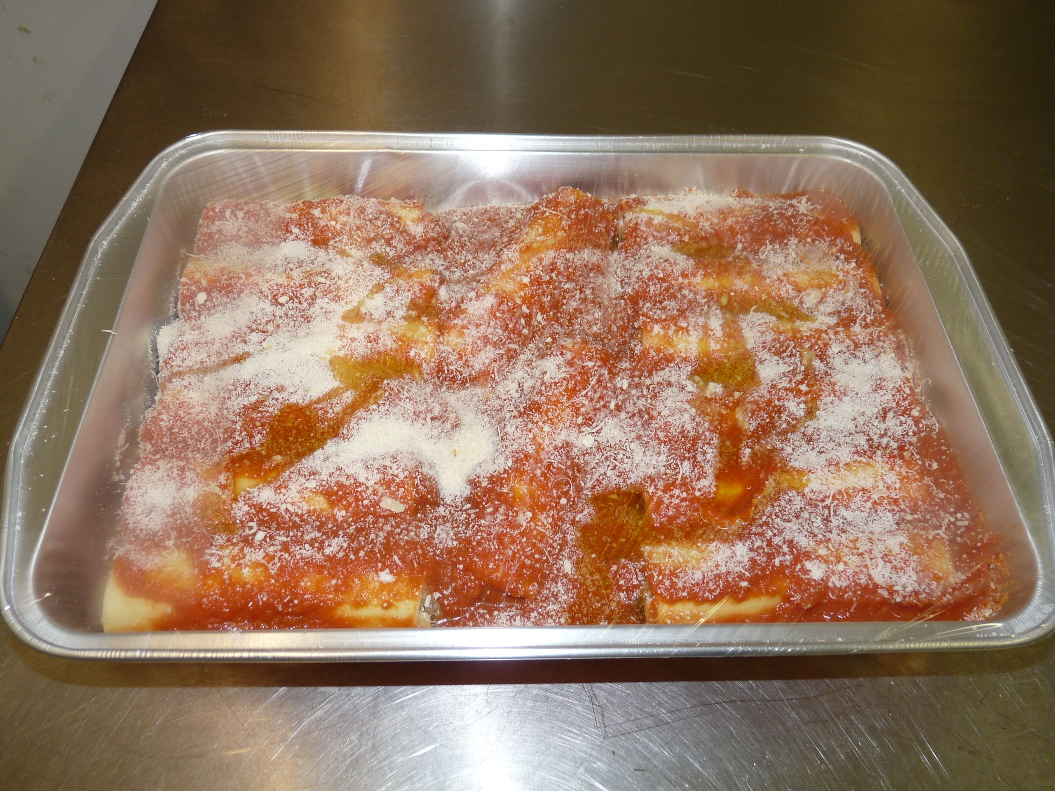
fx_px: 823
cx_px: 528
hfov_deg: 65.3
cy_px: 396
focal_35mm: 27
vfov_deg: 51.4
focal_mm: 4.8
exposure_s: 1/30
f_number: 2.8
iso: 100
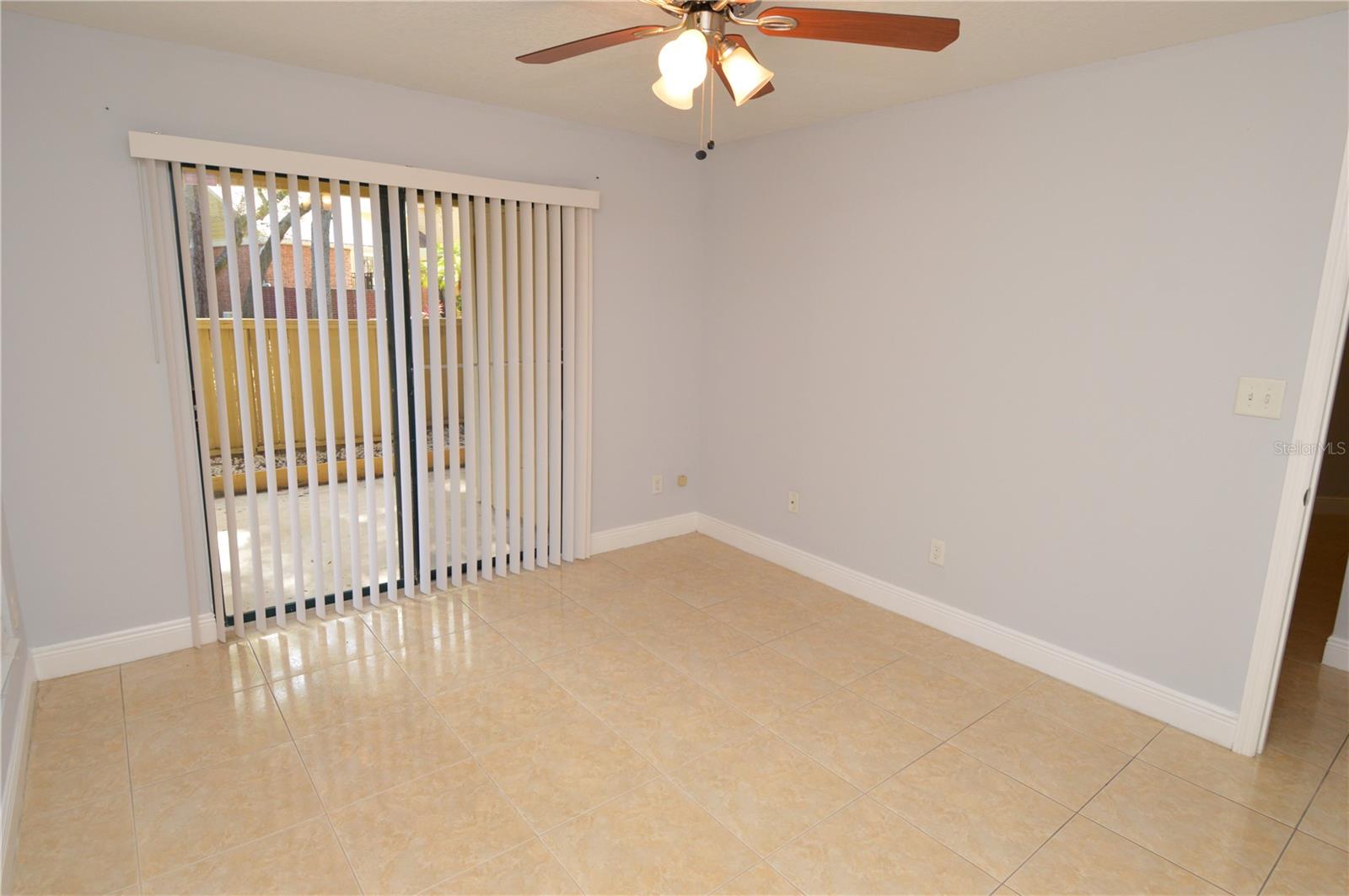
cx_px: 674
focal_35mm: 18
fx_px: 674
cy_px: 448
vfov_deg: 67.3
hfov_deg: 90.1
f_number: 5
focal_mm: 12
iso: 400
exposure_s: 1/100
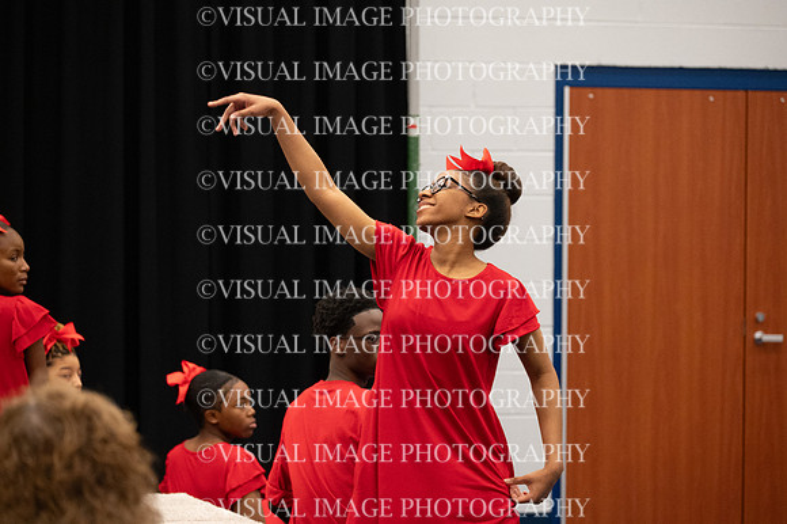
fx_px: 3102
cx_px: 394
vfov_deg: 9.7
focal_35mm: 142
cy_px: 262
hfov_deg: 14.5
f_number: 6.3
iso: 8000
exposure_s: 1/125
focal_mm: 142
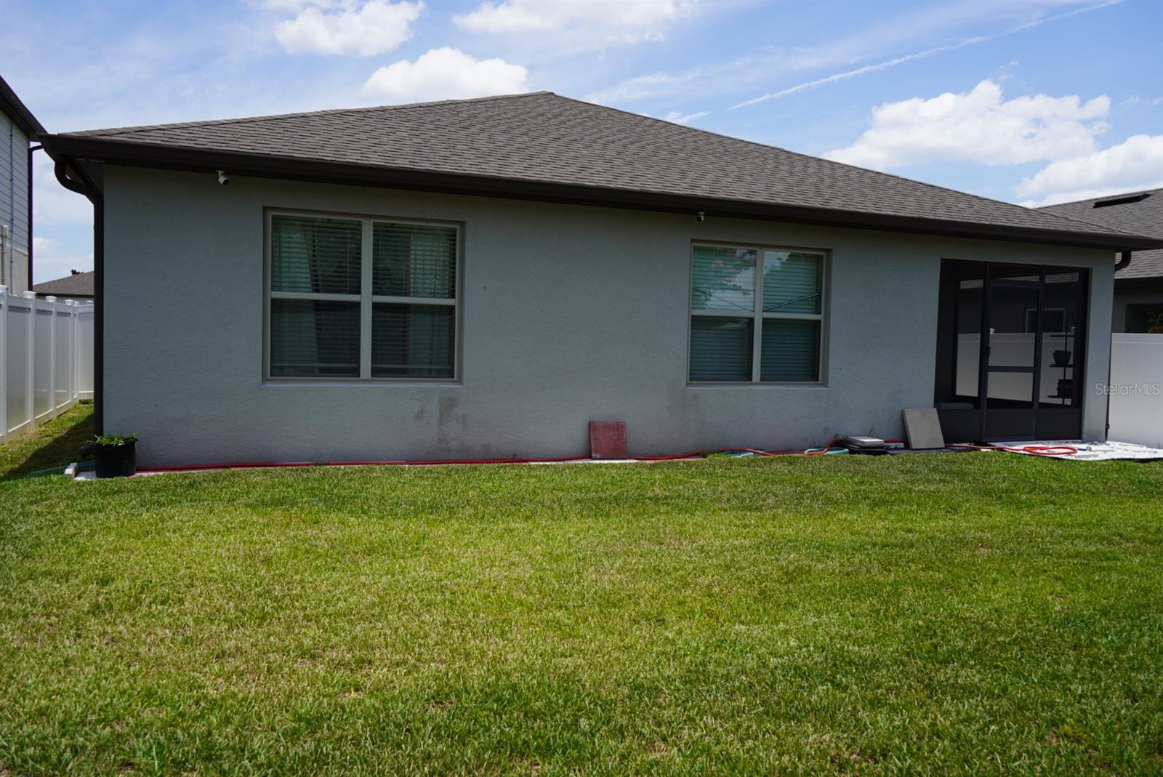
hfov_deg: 65.4
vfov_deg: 46.5
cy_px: 388
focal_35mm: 28
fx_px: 905
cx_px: 582
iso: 100
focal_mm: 28
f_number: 5.6
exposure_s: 1/640
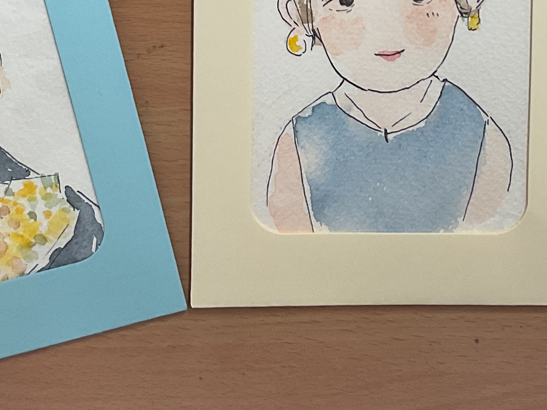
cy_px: -34
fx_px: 1343
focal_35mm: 85
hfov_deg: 22.8
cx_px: 398
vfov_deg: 16.9
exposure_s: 1/50
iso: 40
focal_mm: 3
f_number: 1.8
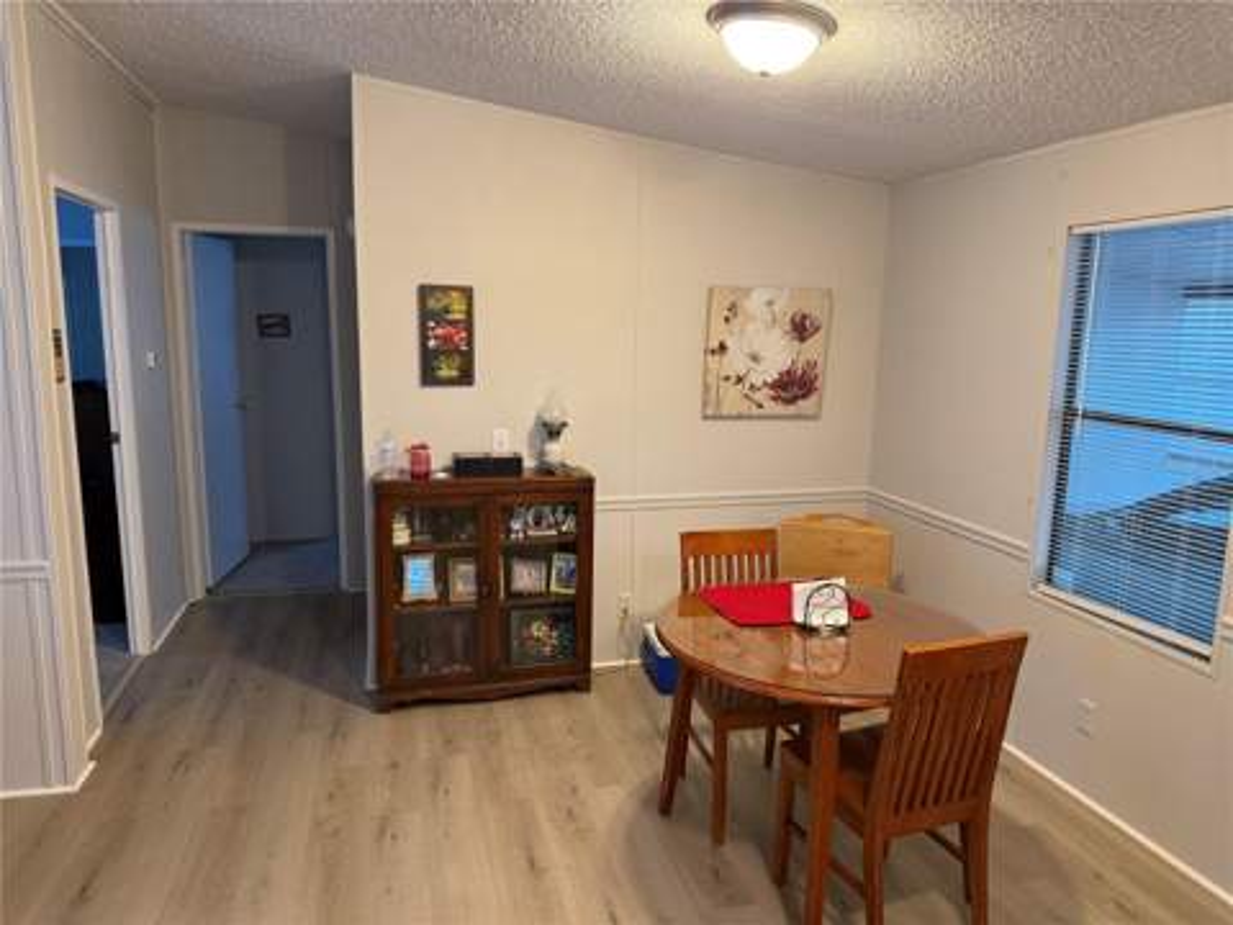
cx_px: 616
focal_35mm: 24
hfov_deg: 71.6
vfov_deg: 56.8
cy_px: 462
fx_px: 855
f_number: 1.78
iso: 160
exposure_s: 1/60
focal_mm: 6.76
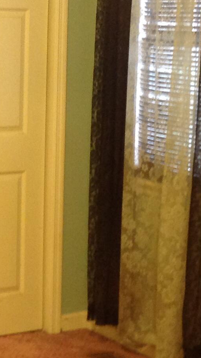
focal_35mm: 109
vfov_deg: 19.5
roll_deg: -0.8
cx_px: -48
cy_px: 108
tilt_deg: -5.1
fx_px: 1033
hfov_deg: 10.9
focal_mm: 4.28
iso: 160
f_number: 2.4
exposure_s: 1/15
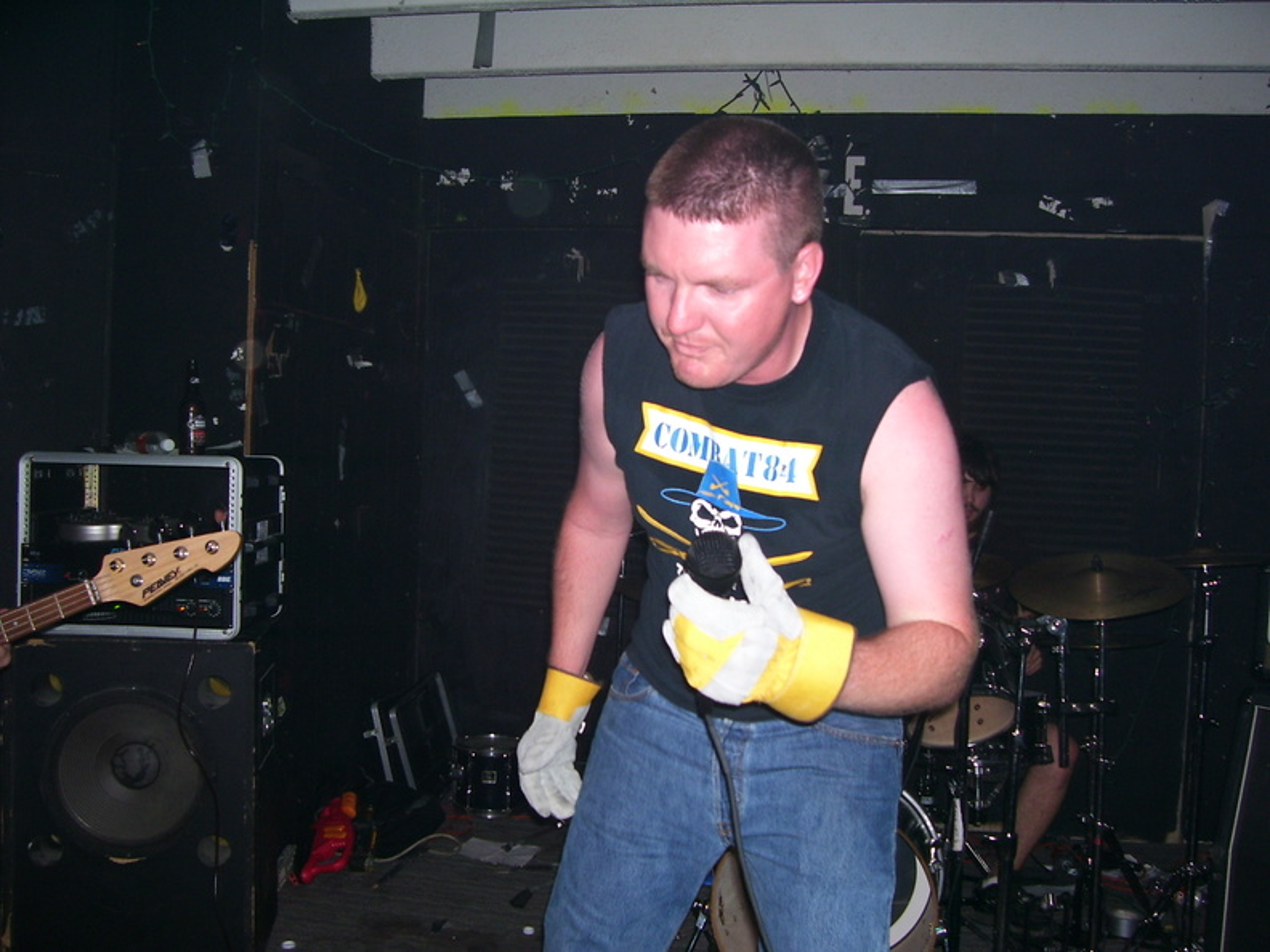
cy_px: 476
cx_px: 635
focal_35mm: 34
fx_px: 1247
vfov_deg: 41.8
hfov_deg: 54.0
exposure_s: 1/60
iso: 80
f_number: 2.7
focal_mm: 5.6
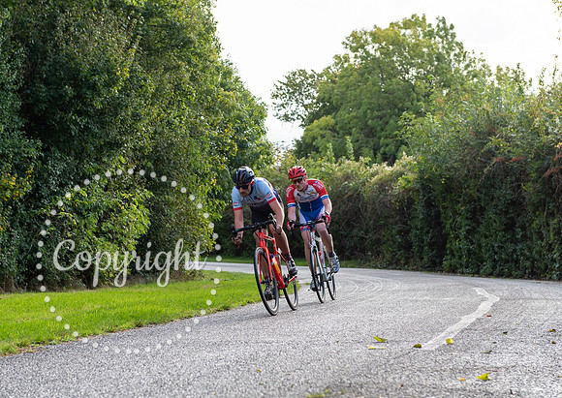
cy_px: 222
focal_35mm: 82
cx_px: 251
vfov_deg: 17.3
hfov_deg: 24.2
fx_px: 1310
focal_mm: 66
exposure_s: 1/500
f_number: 4
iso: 200
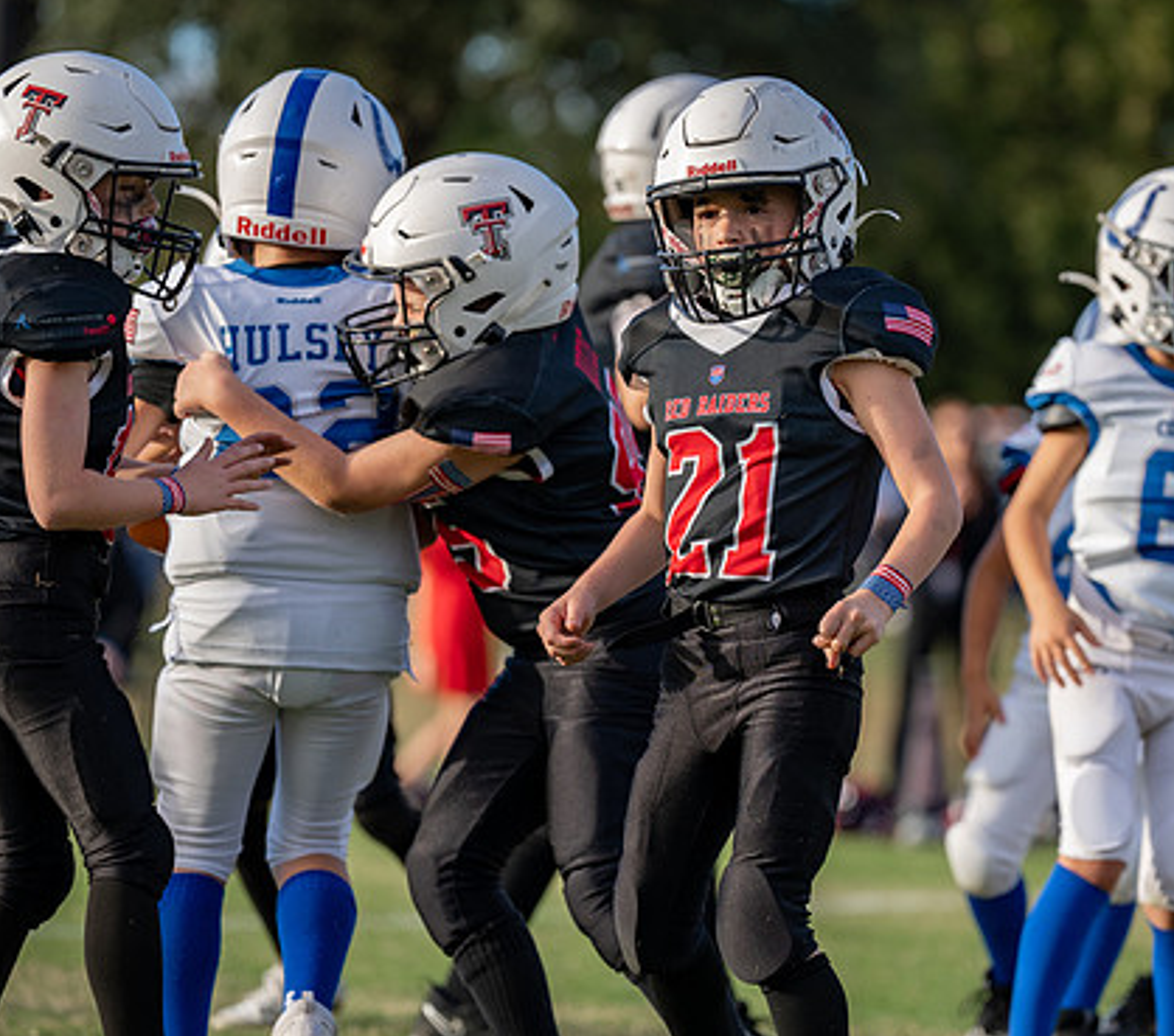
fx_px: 10134
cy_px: 527
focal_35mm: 280
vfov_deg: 5.9
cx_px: 659
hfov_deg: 6.6
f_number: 2.8
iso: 160
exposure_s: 1/1250
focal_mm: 167
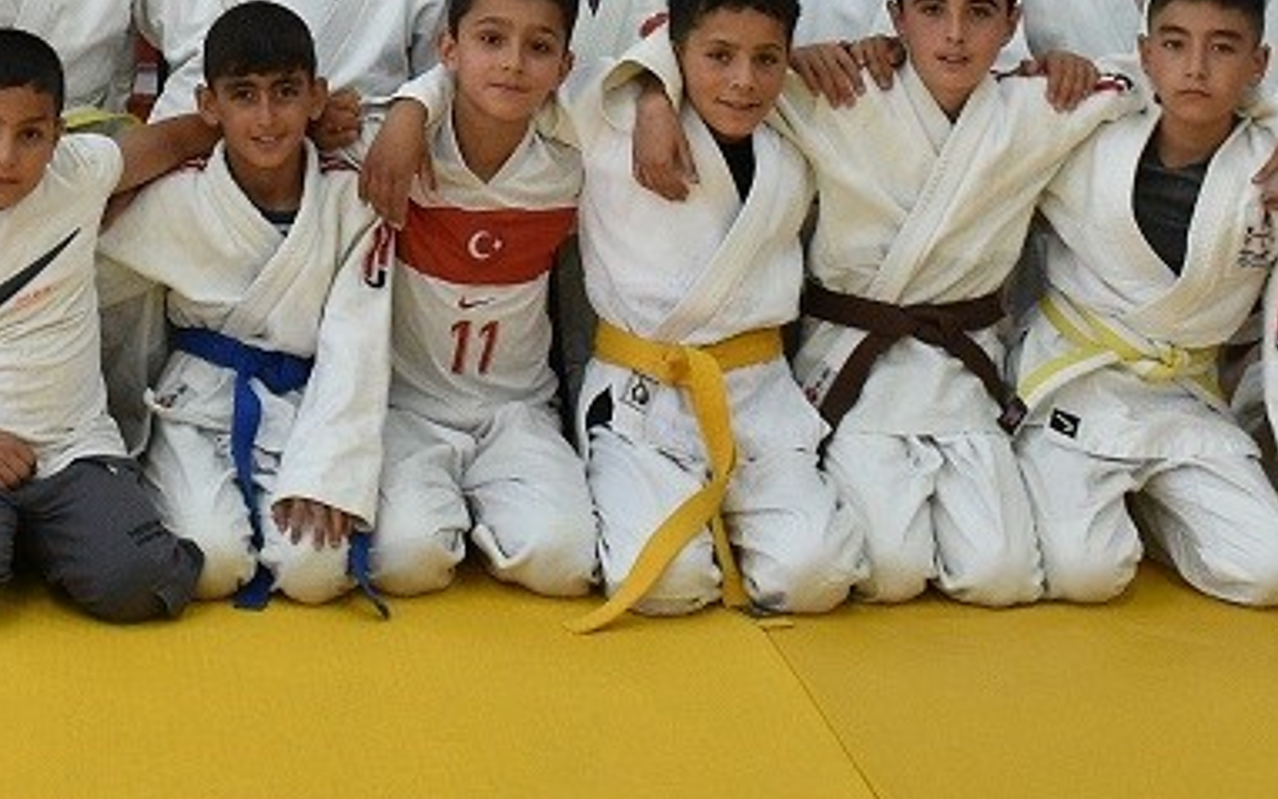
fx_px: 3763
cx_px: 167
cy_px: -415
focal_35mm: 108
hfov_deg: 19.0
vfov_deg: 11.6
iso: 800
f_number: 5.6
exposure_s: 1/125
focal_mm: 18
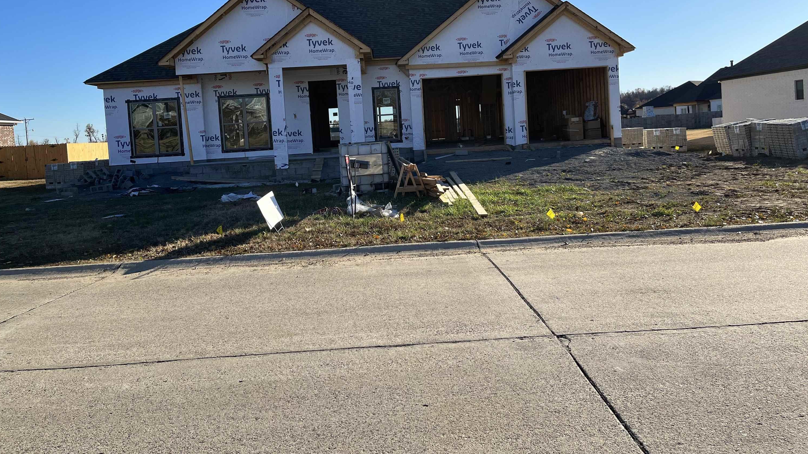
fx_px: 621
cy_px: 158
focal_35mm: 29
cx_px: 402
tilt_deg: -1.8
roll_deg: +3.8
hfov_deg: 66.1
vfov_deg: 39.8
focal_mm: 5.1
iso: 50
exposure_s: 1/2755
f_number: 1.6
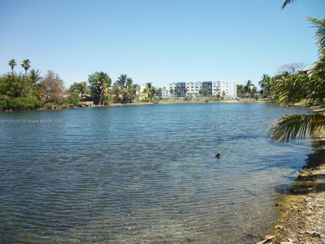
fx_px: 300
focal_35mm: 32
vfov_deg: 44.2
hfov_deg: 56.8
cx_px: 162
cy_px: 122
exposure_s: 1/125
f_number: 8.8
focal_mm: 5.7
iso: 80
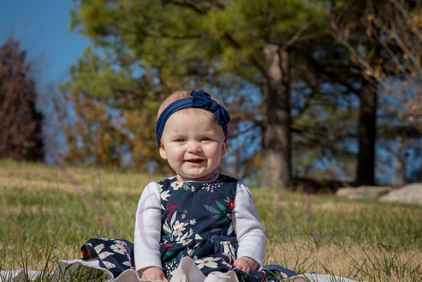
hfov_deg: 10.3
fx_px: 2345
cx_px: 186
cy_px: 136
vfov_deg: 6.9
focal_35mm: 200
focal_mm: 170
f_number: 16
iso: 400
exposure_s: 1/400
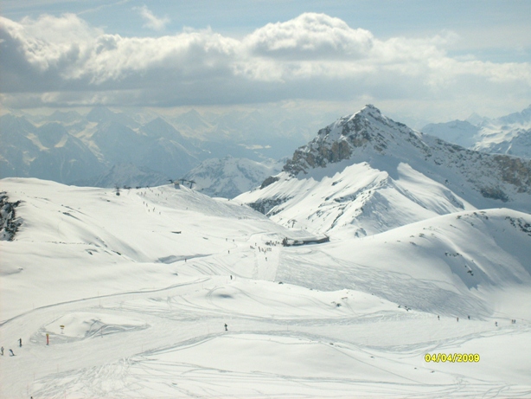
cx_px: 266
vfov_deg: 18.2
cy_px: 200
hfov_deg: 24.1
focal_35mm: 81
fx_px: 1243
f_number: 10.6
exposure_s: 1/750
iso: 80
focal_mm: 13.7
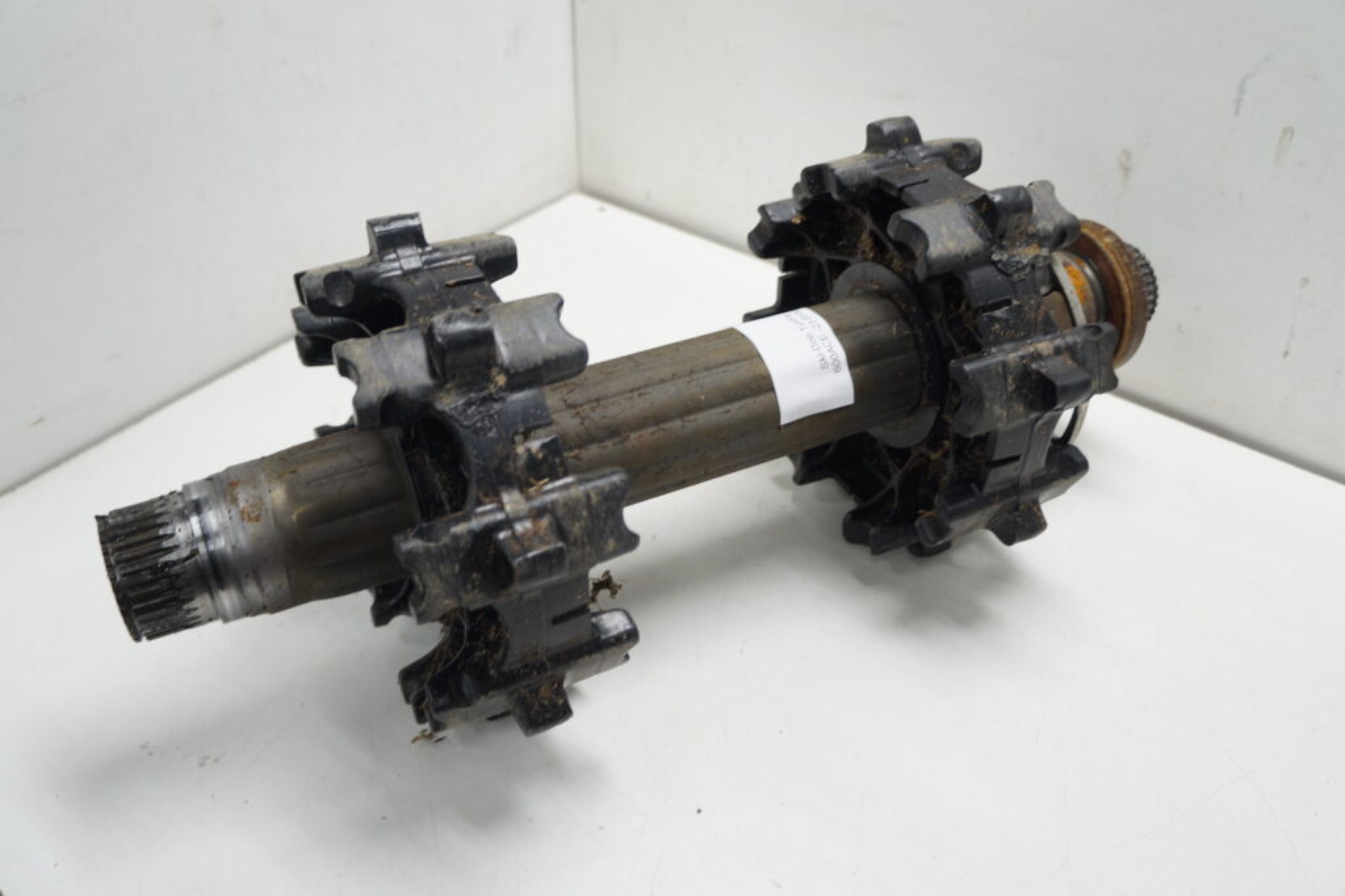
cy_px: 448
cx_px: 672
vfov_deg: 45.7
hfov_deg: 64.5
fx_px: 1065
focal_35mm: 28
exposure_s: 1/60
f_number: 3.5
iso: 200
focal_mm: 19
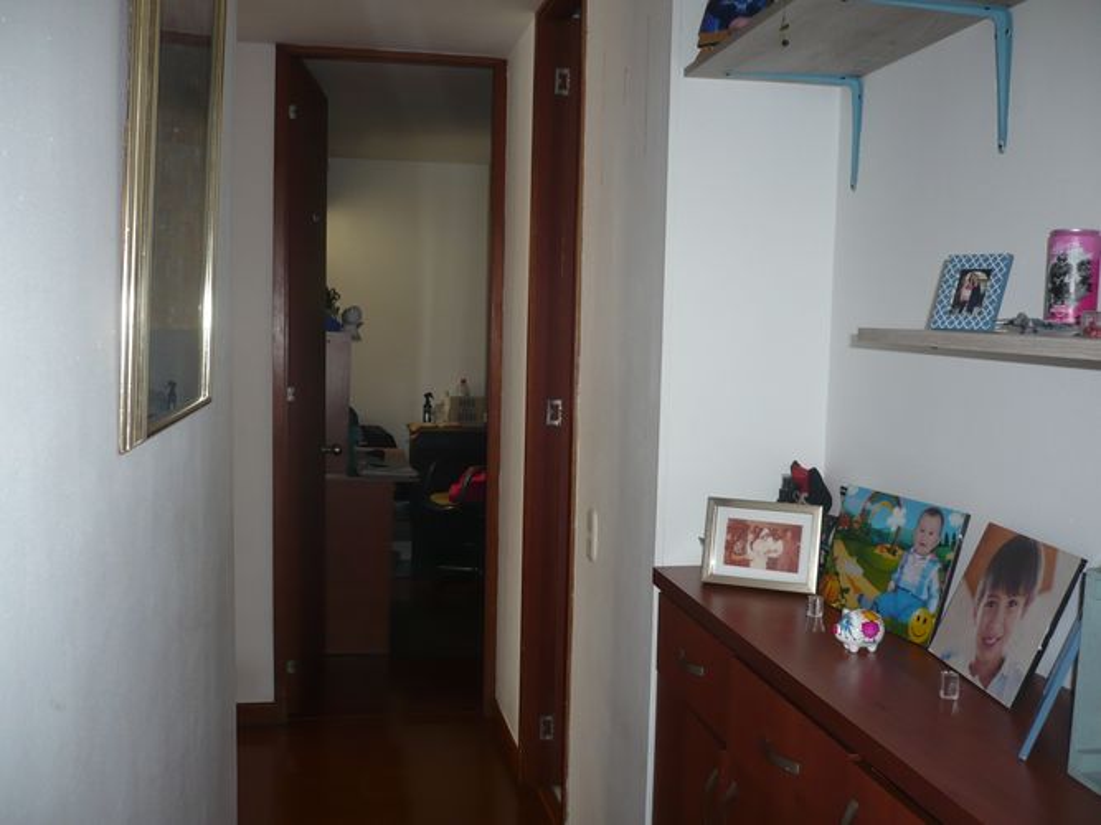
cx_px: 550
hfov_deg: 52.6
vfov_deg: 40.7
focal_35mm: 35
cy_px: 412
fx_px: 1113
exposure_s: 1/30
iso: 100
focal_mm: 5.8
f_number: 2.8
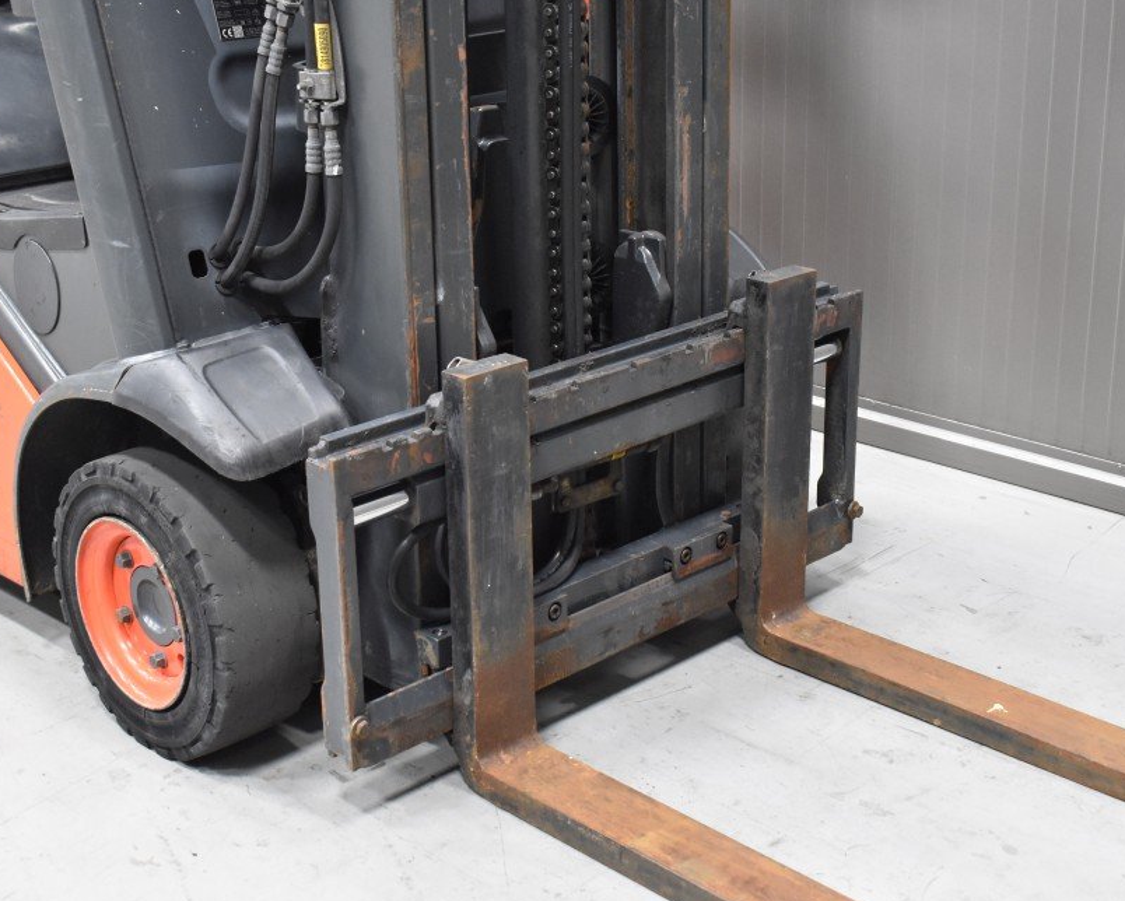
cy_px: 438
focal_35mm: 57
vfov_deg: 26.8
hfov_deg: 33.2
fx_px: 1889
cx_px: 528
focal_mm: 27
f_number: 5
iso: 1600
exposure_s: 1/20
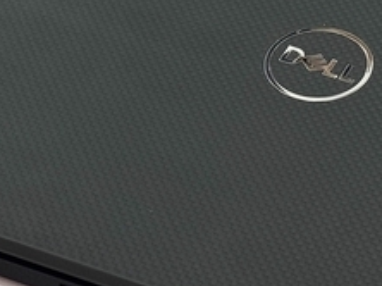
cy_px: 81
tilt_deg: -43.0
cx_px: 311
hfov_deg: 11.4
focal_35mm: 173
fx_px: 1907
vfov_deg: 8.6
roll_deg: +3.1
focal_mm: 6.76
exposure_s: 1/121
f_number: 1.78
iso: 64
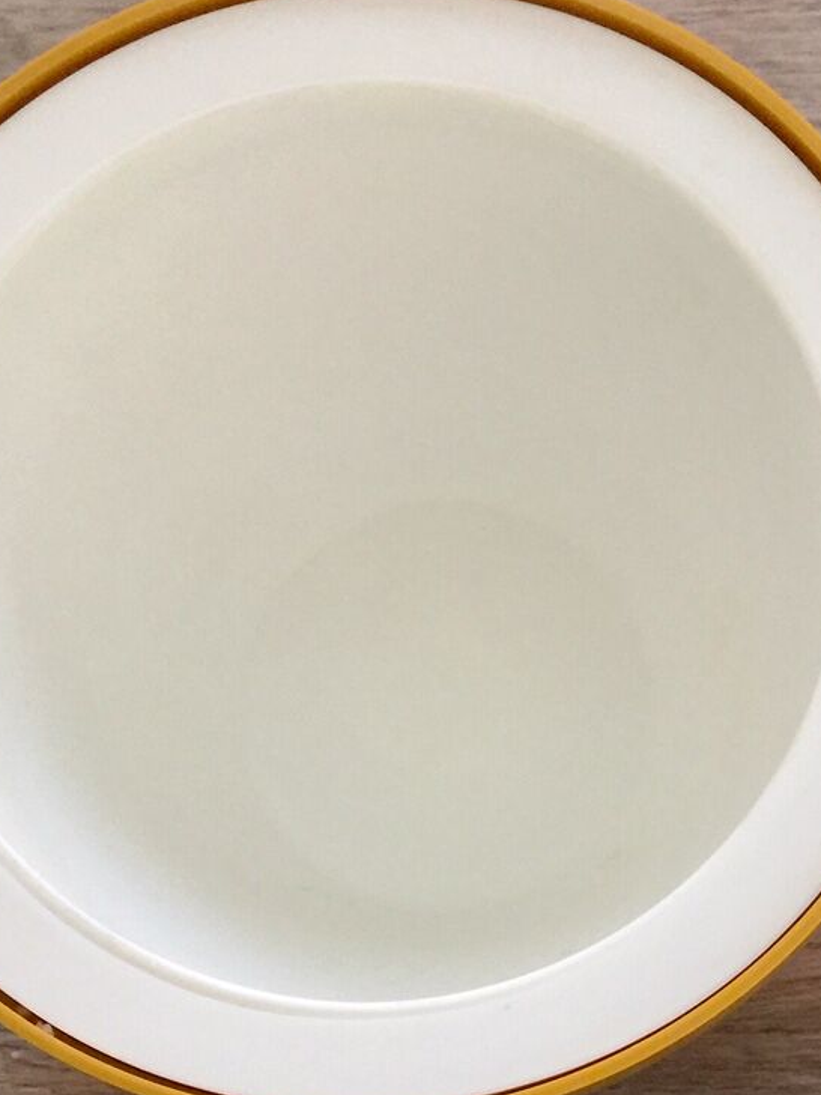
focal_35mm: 65
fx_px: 2056
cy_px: 1086
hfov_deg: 22.3
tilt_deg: -83.1
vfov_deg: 28.1
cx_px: 633
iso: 100
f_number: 2.2
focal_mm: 4.15
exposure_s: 1/17
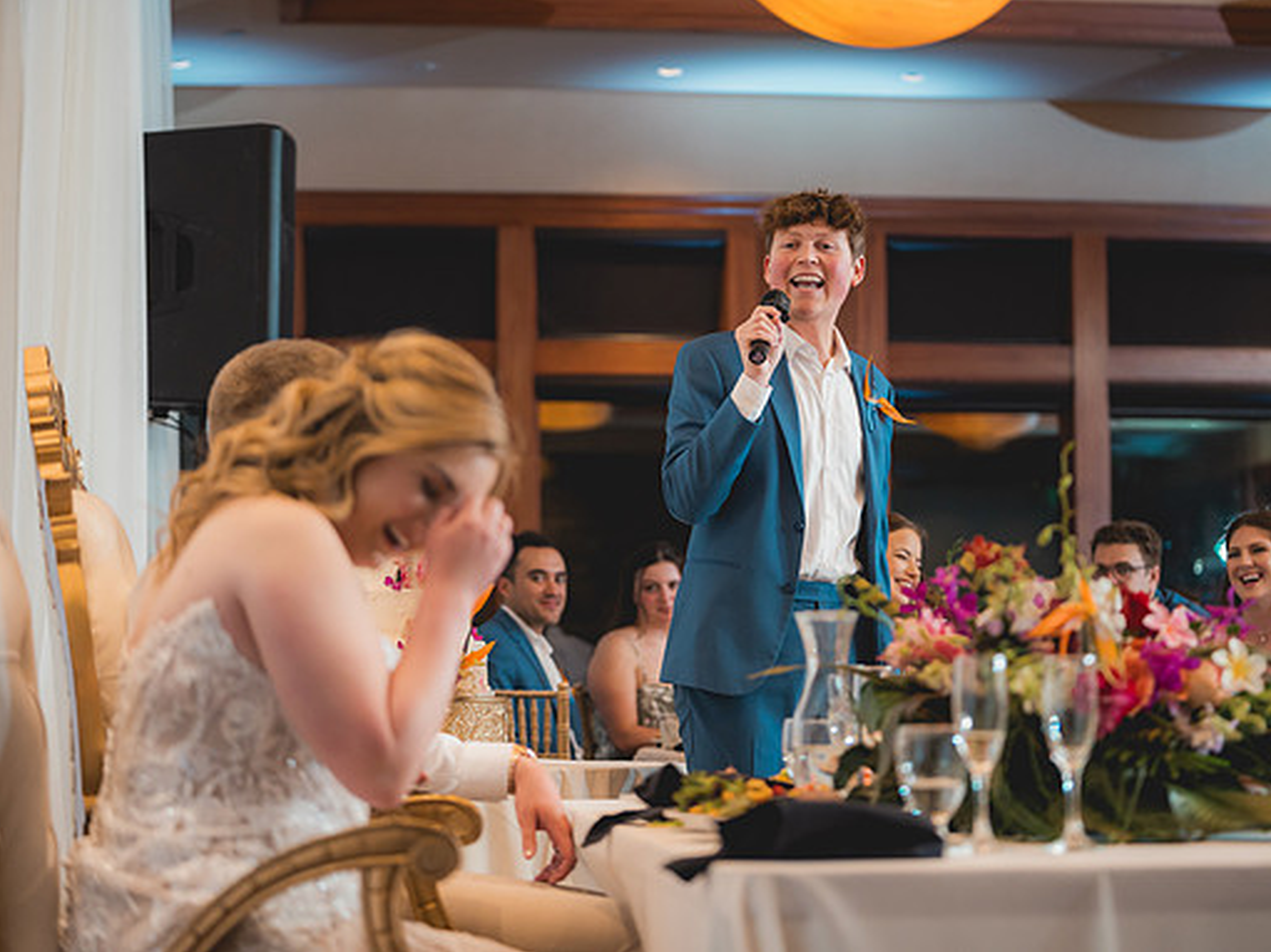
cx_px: 679
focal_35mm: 83
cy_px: 474
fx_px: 3047
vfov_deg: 17.8
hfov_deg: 23.6
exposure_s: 1/250
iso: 1000
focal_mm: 76
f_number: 2.8
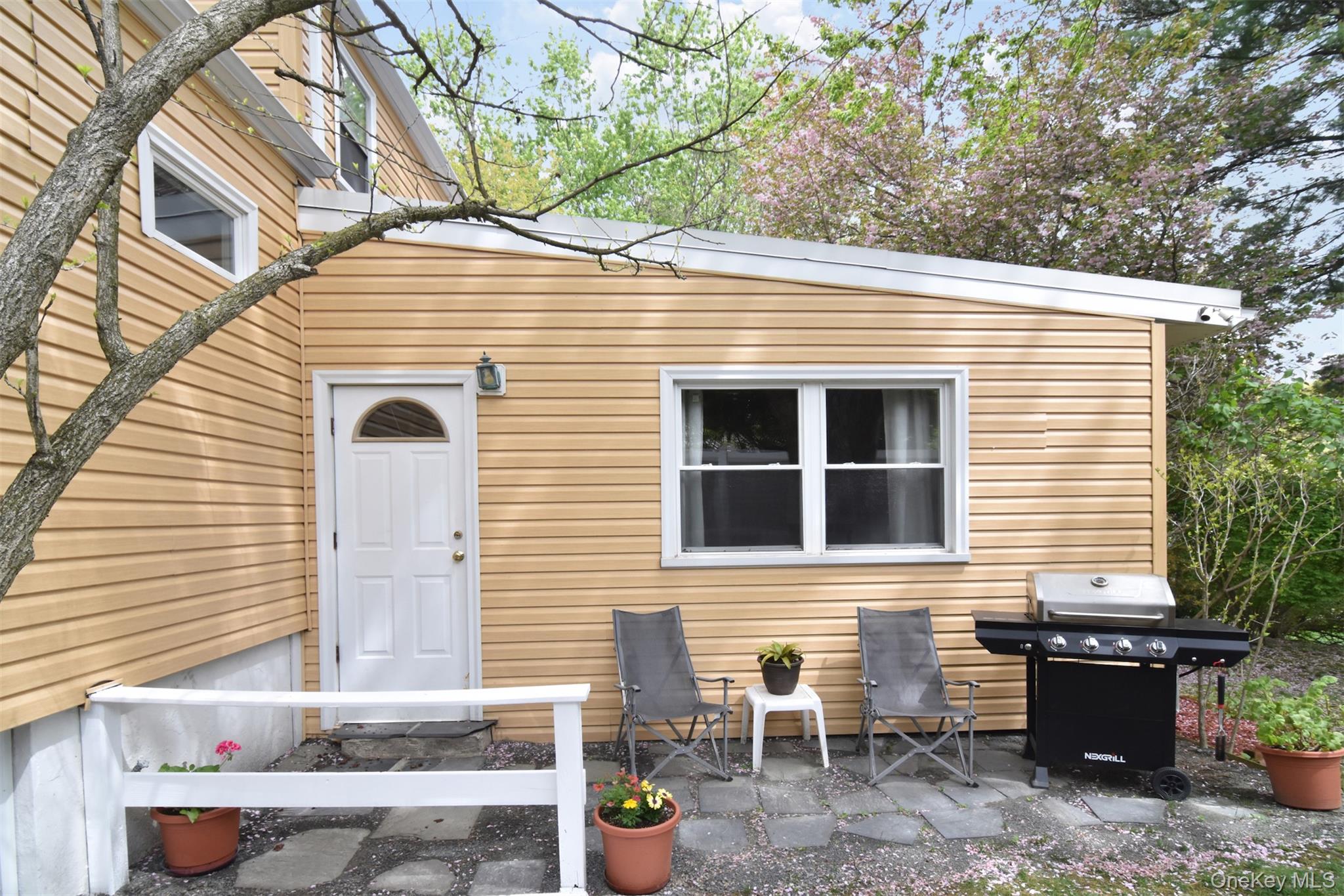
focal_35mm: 16
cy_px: 448
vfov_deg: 72.0
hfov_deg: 95.0
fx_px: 616
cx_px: 672
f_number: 11
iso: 640
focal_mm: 11
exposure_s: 1/160
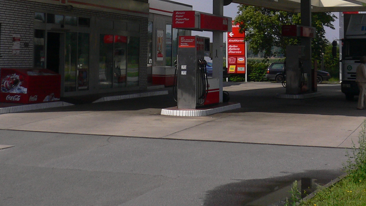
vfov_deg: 14.8
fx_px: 767
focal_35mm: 79
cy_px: -40
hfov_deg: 26.9
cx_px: 188
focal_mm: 5.8
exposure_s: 1/500
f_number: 5.6
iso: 80
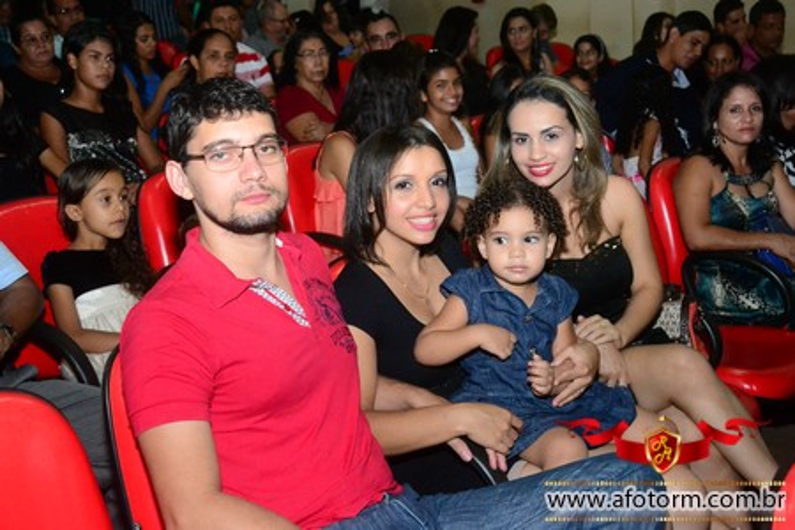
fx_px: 1060
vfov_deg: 28.1
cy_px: 265
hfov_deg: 41.1
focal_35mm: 48
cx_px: 398
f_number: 6.3
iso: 3200
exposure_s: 1/80
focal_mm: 32
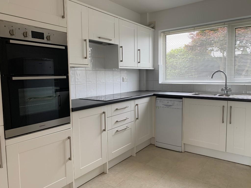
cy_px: 94
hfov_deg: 67.3
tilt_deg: -4.5
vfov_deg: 53.1
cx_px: 126
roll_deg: +0.3
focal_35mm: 26
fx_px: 189
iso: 40
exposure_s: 1/121
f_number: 1.8
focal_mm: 4.25
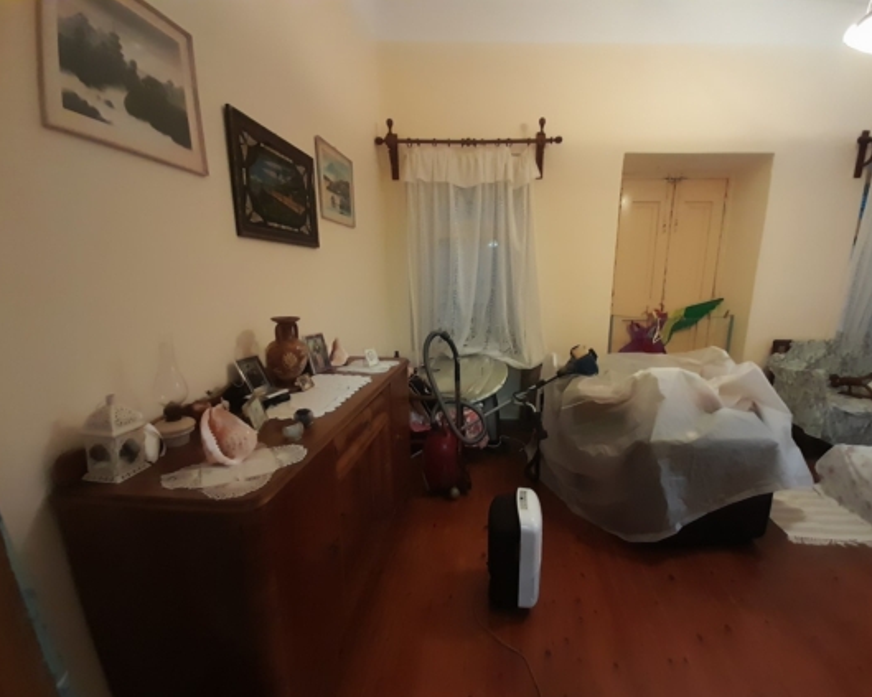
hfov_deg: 100.6
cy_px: 358
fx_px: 361
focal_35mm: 14
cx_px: 463
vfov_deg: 87.9
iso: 500
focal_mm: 1.42
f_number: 2.2
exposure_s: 1/25
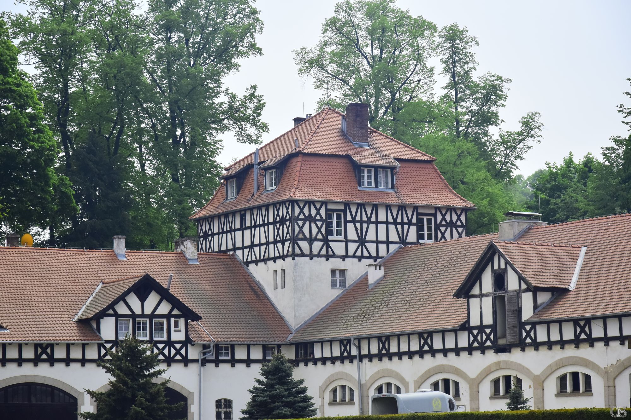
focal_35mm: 120
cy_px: 210
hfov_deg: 17.1
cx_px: 316
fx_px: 2103
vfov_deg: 11.4
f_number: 6.3
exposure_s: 1/4000
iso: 720
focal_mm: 80
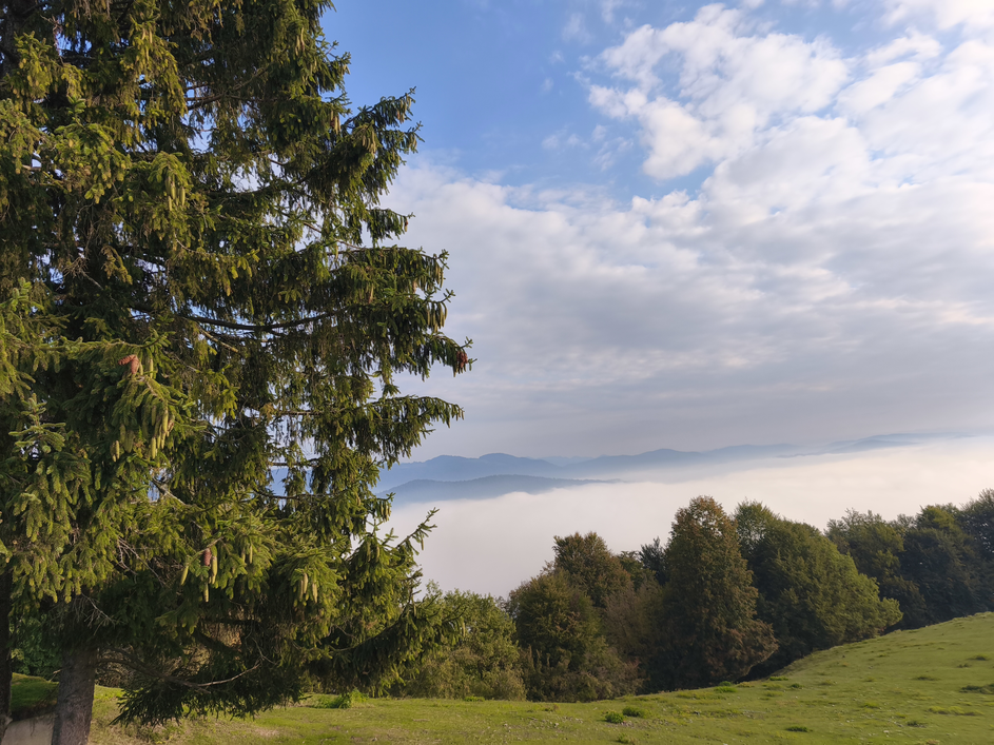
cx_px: 497
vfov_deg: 58.9
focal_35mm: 23
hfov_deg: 73.9
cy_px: 372
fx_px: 660
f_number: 1.7
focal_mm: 5.35
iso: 80
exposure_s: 1/2116
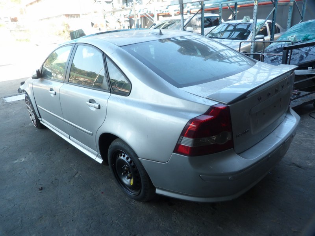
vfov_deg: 54.9
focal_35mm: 25
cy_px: 118
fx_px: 227
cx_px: 158
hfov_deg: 69.4
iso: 100
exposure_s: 1/60
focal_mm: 4.5
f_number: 2.8
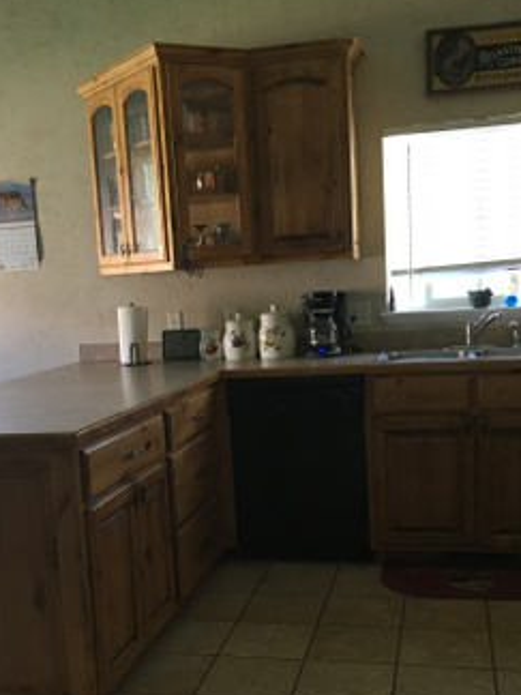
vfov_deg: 43.6
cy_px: 416
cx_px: 225
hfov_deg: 33.5
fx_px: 863
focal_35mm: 43
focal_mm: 4.15
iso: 125
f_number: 2.2
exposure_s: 1/30
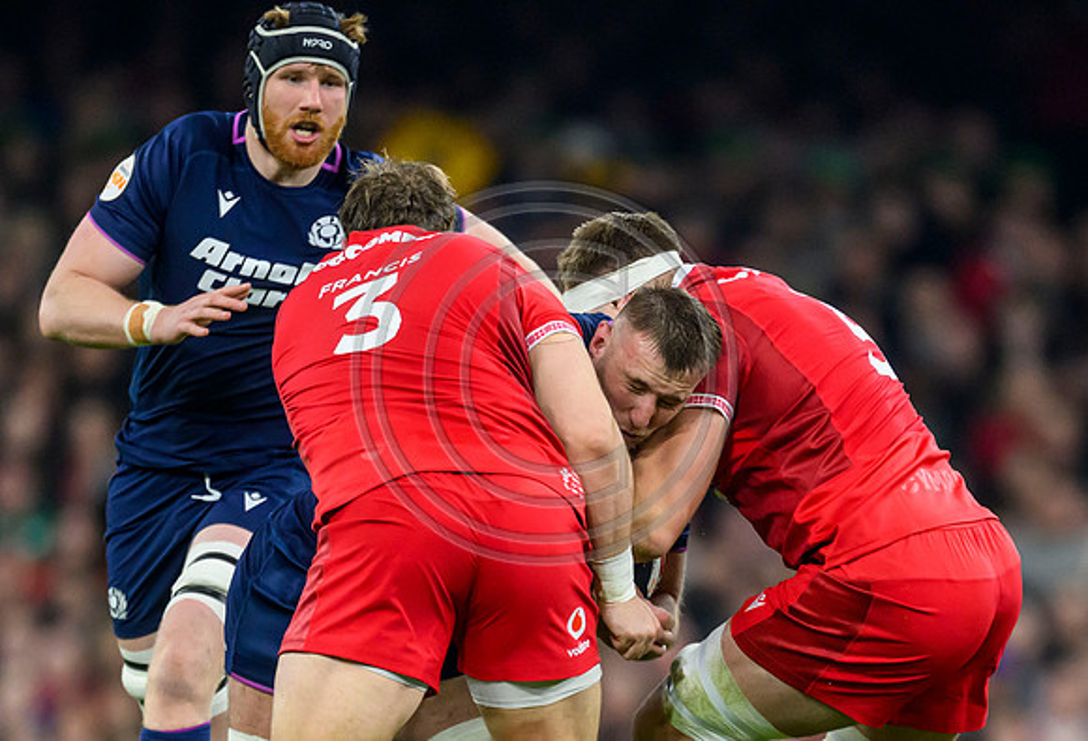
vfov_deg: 1.2
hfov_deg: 1.8
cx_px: 652
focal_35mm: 1126
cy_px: 734
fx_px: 34240
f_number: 4
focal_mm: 560
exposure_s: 1/1250
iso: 4000
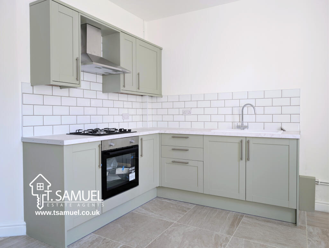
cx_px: 164
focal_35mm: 24
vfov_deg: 56.9
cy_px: 124
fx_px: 228
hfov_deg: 71.5
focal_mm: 6.9
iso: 25
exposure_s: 1/35.5
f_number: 1.68
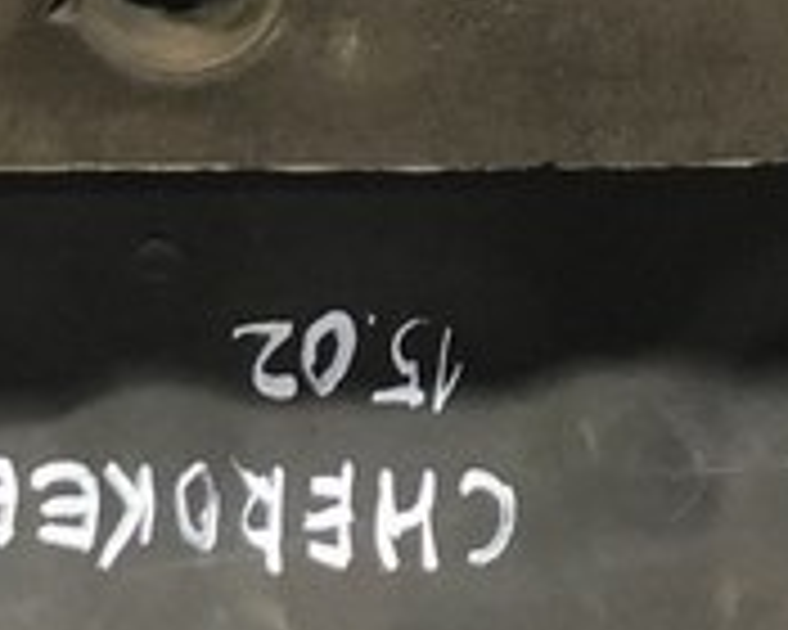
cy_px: -342
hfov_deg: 12.0
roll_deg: +0.7
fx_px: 3731
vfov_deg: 9.4
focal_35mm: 160
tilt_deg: -32.2
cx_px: 275
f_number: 1.8
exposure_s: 1/17
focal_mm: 4
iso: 50
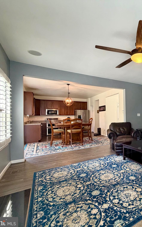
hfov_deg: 51.0
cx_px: 134
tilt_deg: +1.0
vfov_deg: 85.1
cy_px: 115
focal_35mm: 20
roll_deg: +1.4
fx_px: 124
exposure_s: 1/60
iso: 250
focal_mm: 2.22
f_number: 2.2
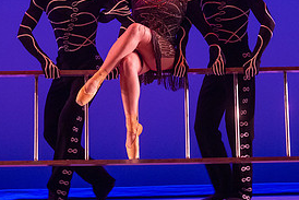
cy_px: 32
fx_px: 1496
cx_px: 153
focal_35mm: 180
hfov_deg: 11.4
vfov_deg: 7.6
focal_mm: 85
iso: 3200
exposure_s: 1/125
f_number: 4
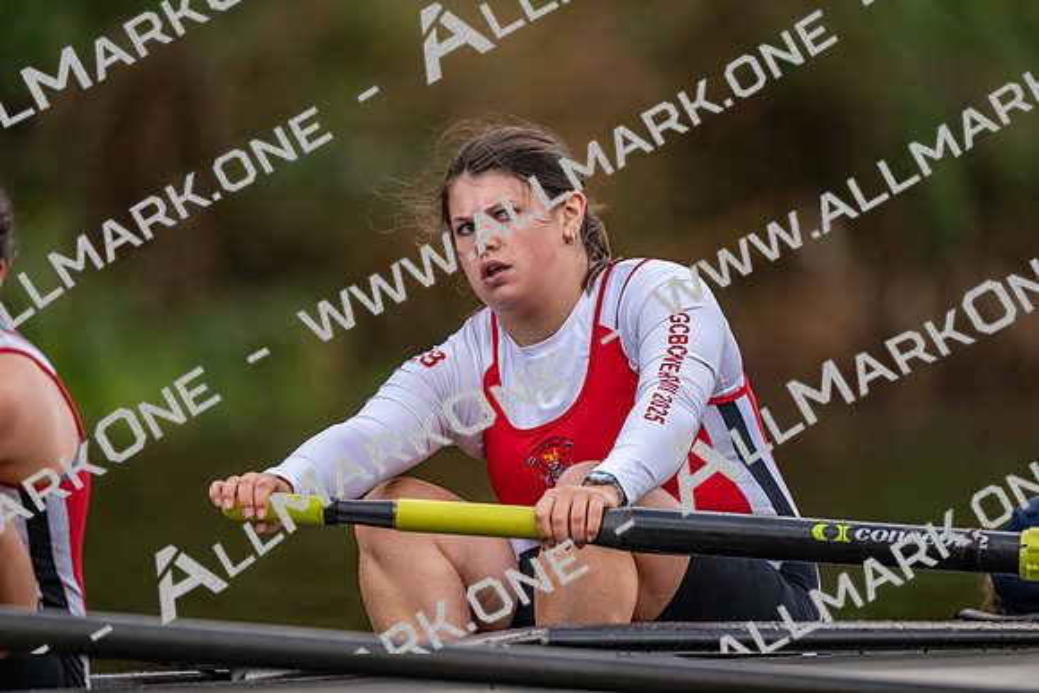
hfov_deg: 3.4
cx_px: 520
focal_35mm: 600
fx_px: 17320
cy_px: 346
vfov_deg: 2.3
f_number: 4
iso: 1600
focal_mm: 600
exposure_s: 1/2500
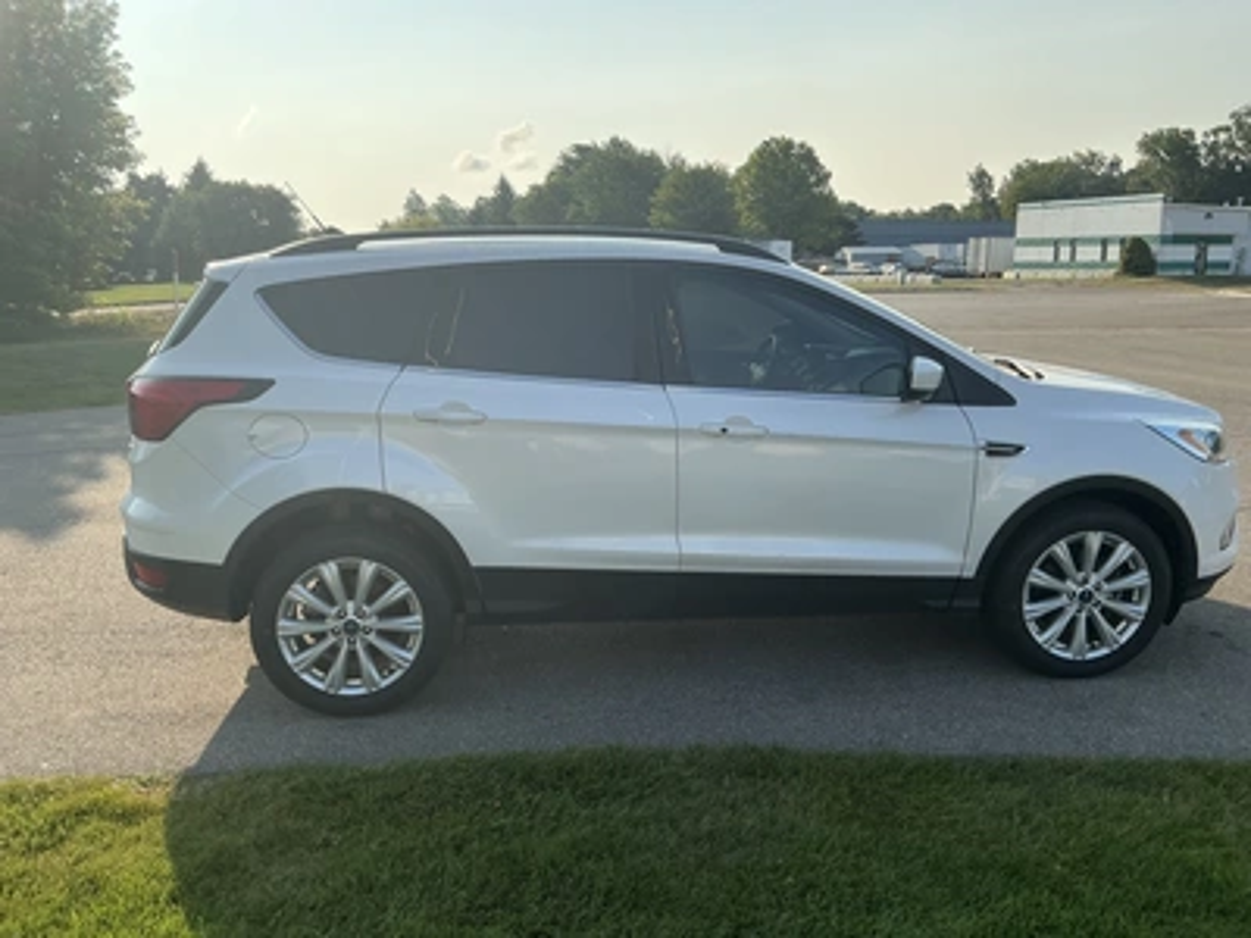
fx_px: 1012
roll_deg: -0.8
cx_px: 626
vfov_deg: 49.7
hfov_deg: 63.4
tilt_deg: -11.2
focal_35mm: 28
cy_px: 469
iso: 25
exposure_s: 1/1377
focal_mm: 3
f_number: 1.8
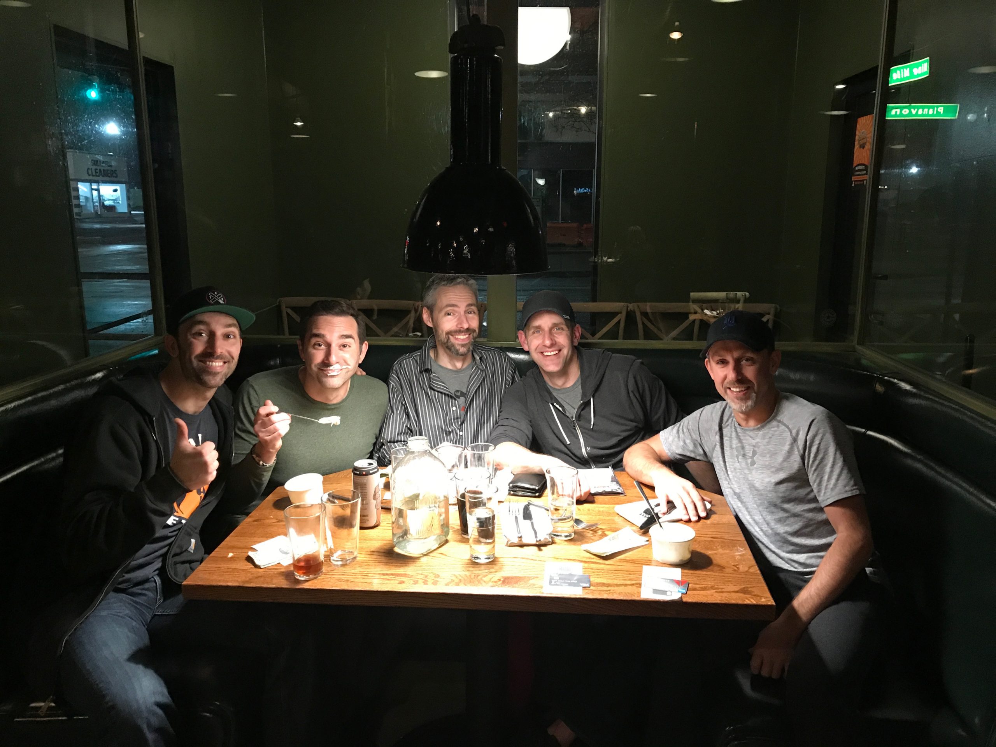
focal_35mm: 28
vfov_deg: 49.7
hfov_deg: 63.4
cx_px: 498
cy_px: 374
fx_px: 806
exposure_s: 1/8
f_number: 1.8
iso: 100
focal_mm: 3.99
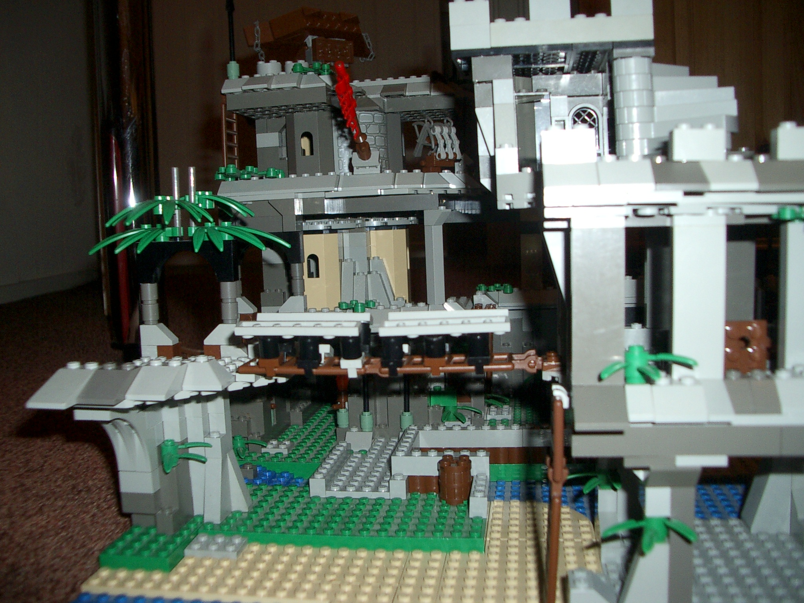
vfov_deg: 40.7
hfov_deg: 52.6
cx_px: 402
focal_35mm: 35
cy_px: 302
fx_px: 813
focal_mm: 5.8
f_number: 2.6
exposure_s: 1/40
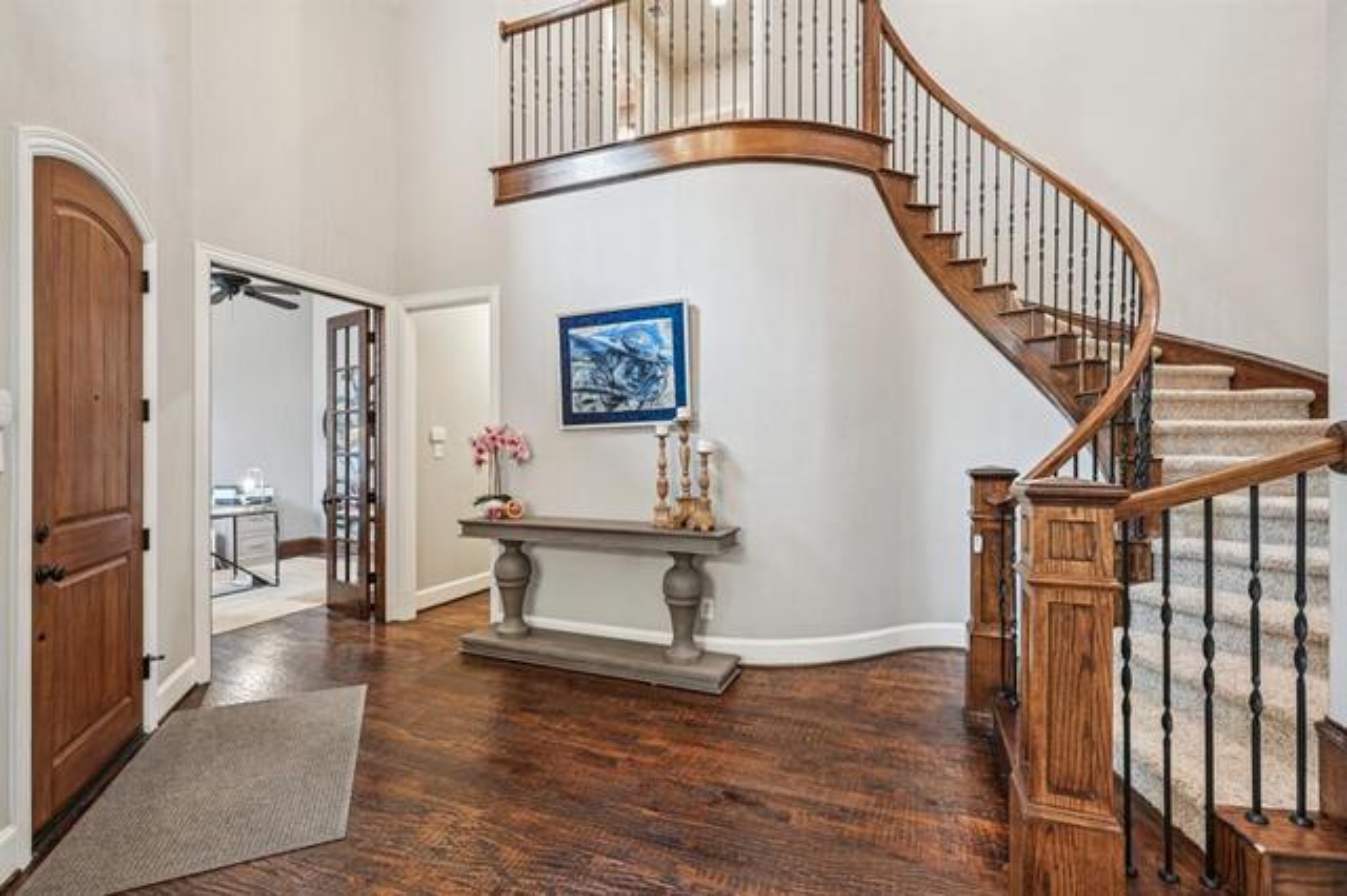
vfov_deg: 73.7
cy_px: 448
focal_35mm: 16
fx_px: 598
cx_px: 674
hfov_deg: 96.8
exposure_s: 1/4
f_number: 8
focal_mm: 16
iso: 400
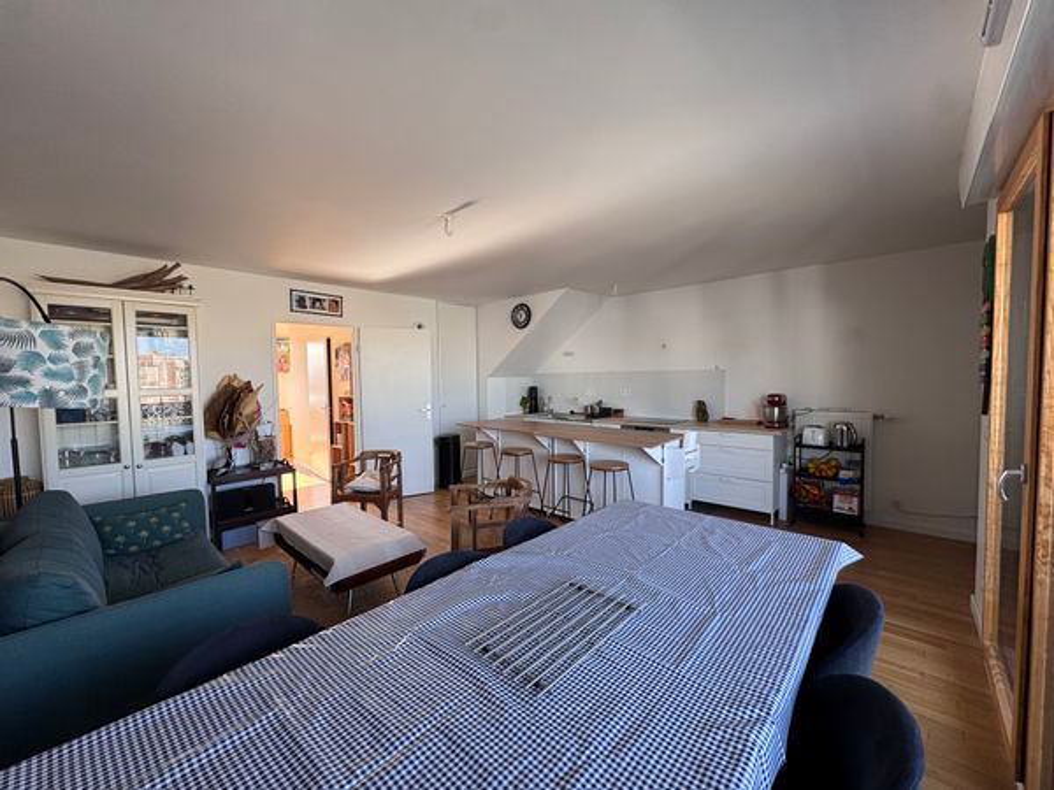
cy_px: 395
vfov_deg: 85.7
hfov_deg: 102.1
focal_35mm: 14
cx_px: 527
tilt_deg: -2.6
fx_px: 426
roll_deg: +0.9
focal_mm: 2.22
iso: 50
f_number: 2.2
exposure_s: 1/99
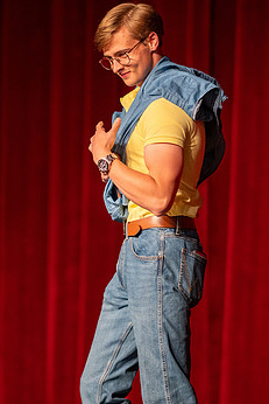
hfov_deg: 6.1
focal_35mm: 224
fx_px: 2508
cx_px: 101
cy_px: 195
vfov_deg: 9.2
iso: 1600
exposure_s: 1/1000
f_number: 1.4
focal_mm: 105
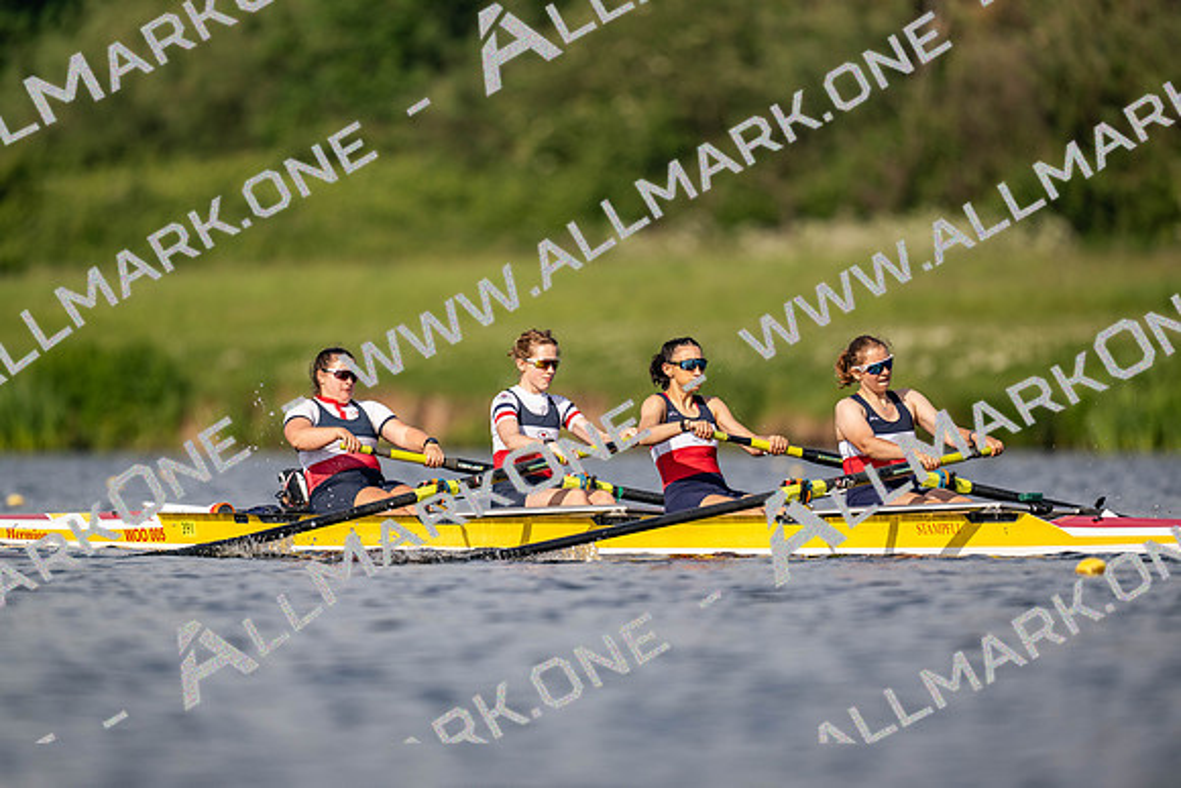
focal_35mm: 600
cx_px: 590
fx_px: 19687
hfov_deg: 3.4
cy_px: 394
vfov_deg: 2.3
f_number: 4
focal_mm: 600
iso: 220
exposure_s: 1/2500
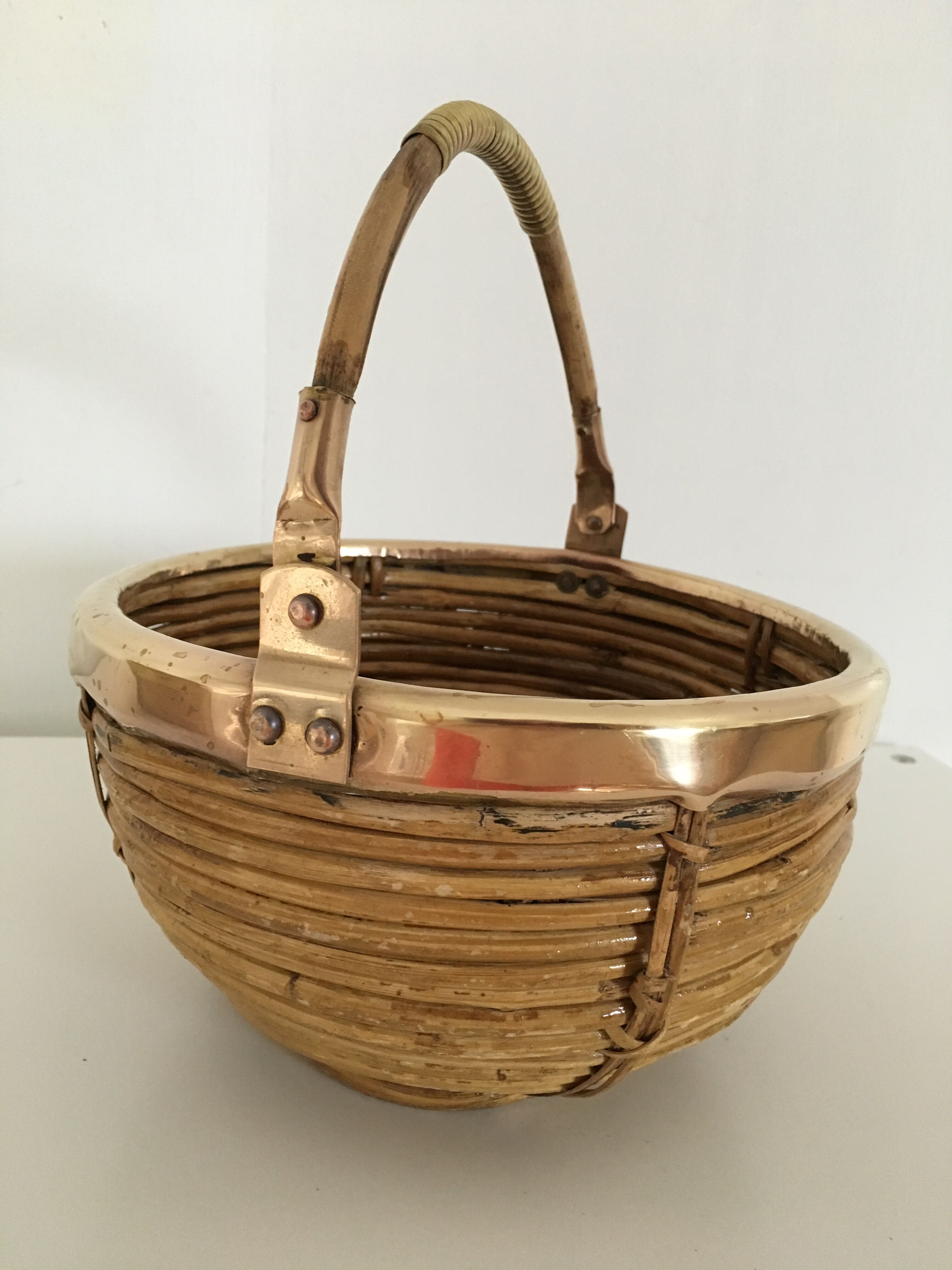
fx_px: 1063
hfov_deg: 48.2
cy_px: 635
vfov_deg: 61.7
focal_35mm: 29
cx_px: 476
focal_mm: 4.15
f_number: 2.2
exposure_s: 1/17
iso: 200
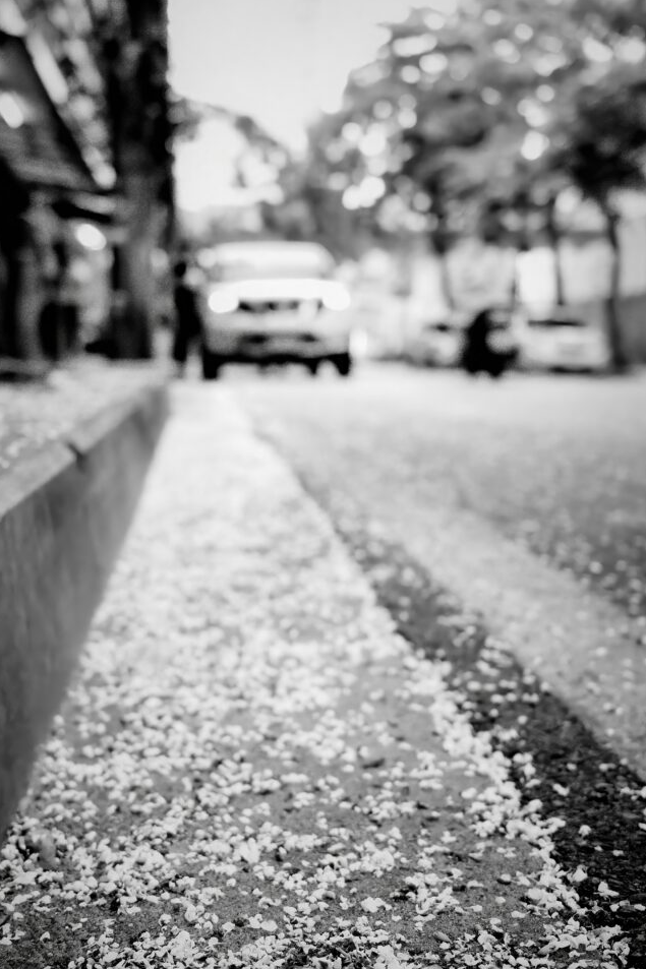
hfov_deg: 31.2
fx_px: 1158
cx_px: 317
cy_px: 475
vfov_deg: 45.4
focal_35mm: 43
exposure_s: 1/50
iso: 100
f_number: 2.8
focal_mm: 26
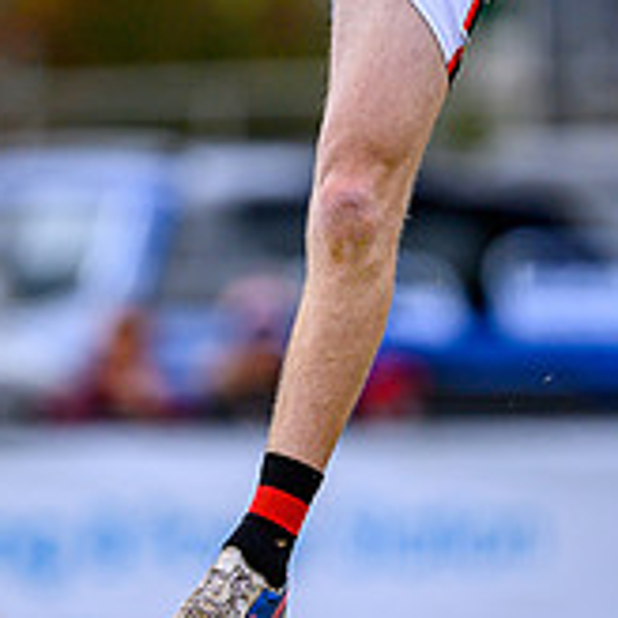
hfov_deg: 0.9
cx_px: 124
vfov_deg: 0.9
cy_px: 32
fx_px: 40316
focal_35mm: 1996
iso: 140
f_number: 4
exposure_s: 1/1600
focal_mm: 500
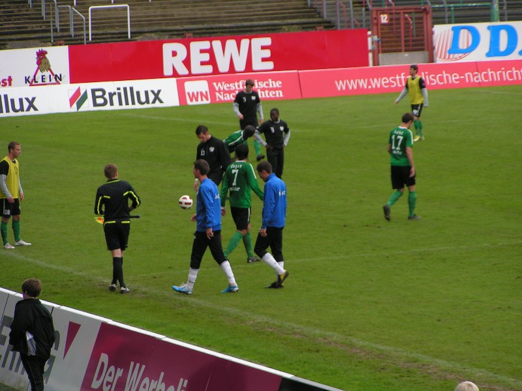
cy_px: 196
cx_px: 261
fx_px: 3559
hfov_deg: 8.4
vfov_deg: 6.3
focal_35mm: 236
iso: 50
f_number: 3.5
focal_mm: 36.1
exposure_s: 1/250
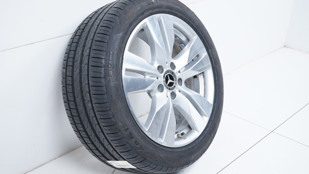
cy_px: 80
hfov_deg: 40.6
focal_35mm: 51
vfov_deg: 23.5
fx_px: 418
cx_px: 154
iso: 250
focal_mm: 48
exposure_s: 1/100
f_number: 7.1
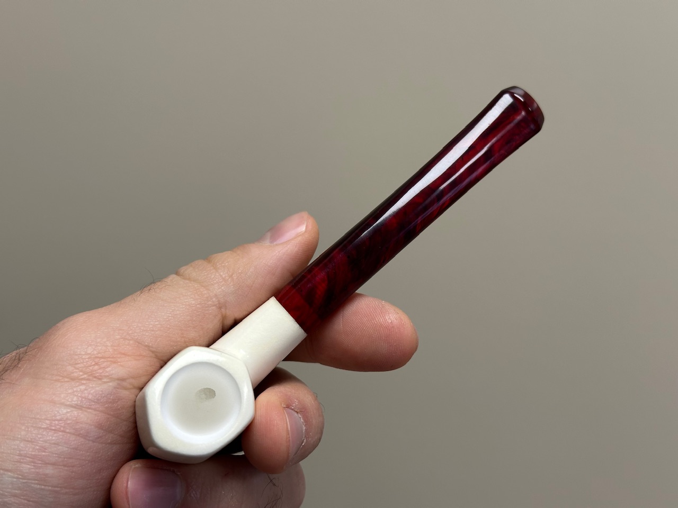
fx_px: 940
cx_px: 339
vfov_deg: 30.3
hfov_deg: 39.7
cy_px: 254
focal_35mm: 48
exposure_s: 1/100
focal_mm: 6.86
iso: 64
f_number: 1.78
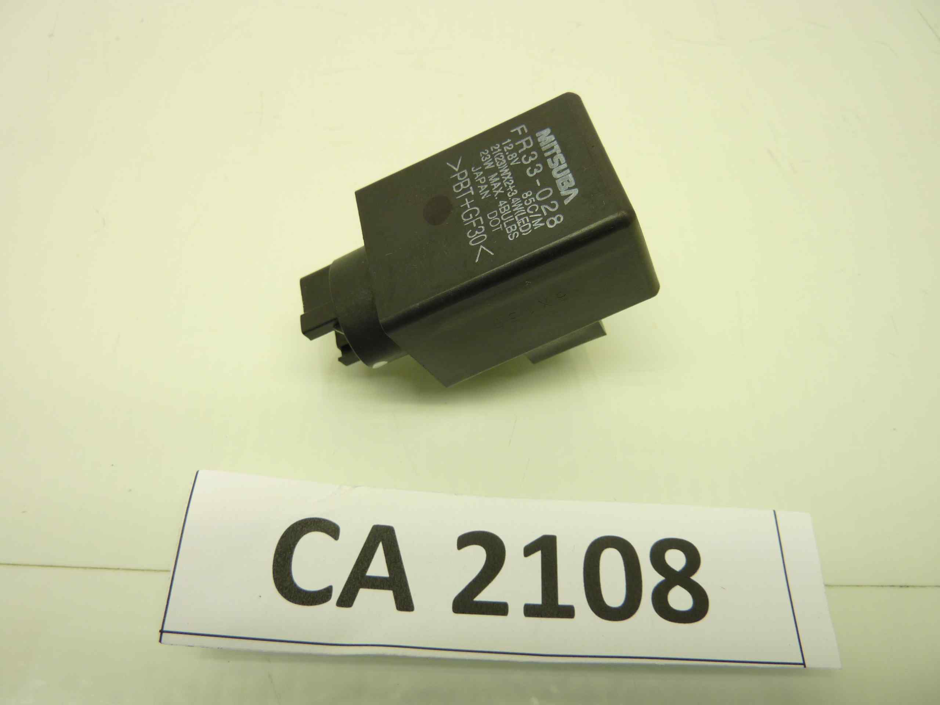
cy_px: 352
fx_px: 679
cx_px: 470
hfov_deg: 69.4
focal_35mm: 25
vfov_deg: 54.9
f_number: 3.3
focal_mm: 4.1
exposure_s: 1/25
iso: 80
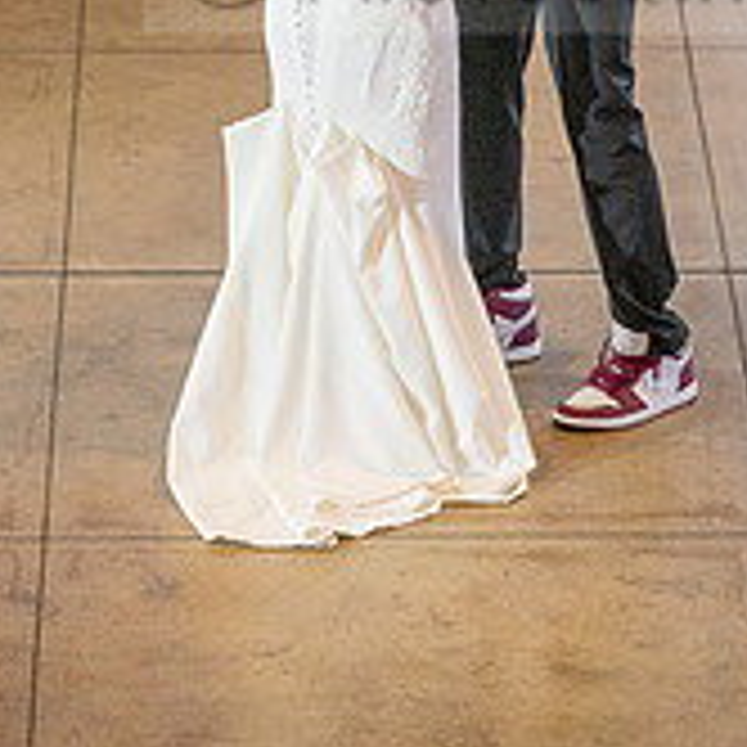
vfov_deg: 6.3
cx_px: 526
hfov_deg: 6.3
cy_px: -72
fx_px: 6738
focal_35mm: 276
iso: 3200
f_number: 4
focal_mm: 120
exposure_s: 1/200
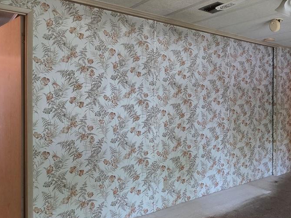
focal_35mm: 31
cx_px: 216
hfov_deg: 55.8
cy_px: 102
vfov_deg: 45.4
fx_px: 261
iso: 320
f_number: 1.9
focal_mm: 2.2
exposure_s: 1/120
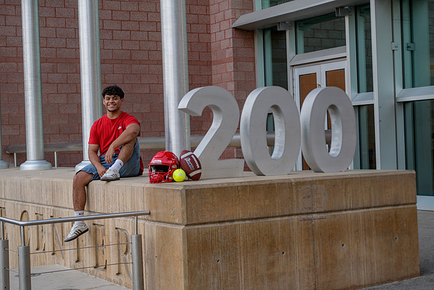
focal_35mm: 70
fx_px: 844
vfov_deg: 19.5
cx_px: 217
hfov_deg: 28.8
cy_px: 145
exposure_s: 1/100
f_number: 3.2
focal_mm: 70
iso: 250
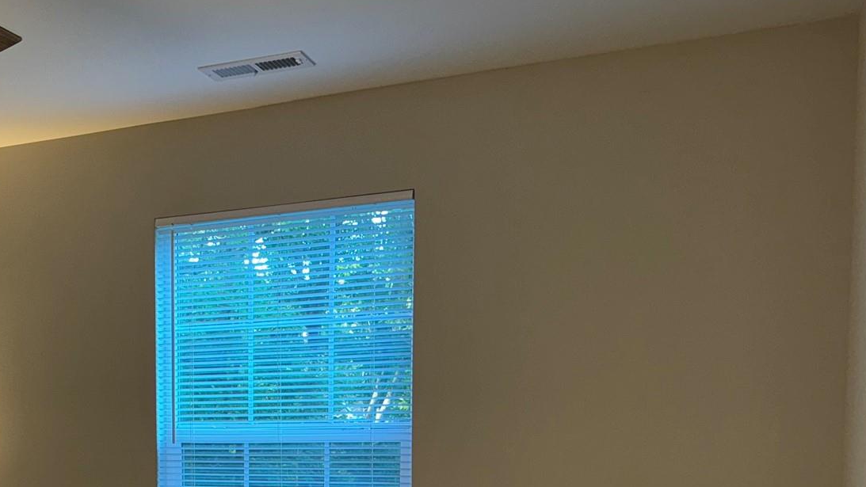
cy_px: 477
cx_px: 90
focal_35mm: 49
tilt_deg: -5.8
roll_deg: +1.0
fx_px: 1125
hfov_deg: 39.2
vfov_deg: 23.5
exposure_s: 1/22
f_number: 1.78
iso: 64
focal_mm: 6.76
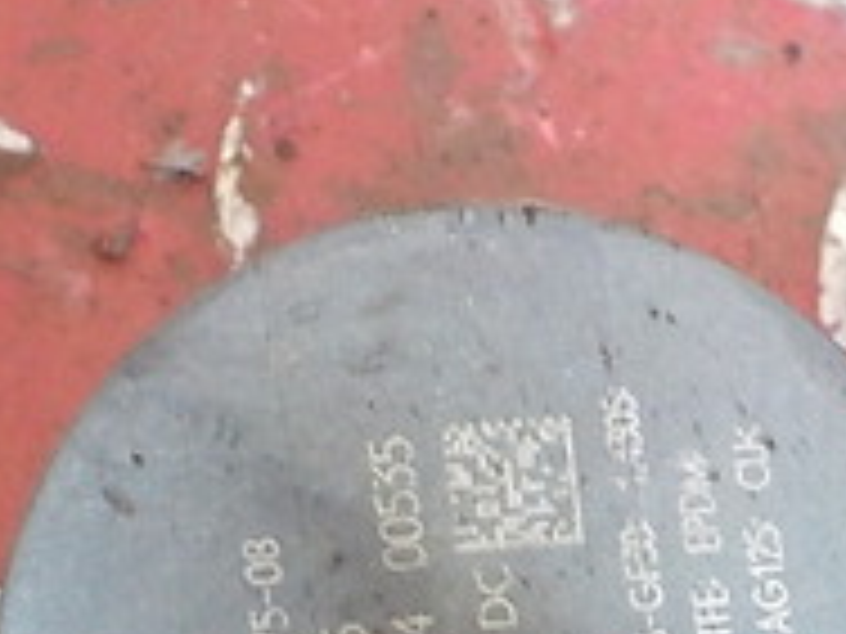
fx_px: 2493
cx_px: 464
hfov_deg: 19.3
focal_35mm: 102
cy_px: 953
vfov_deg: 13.6
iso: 400
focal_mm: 4.1
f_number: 3.3
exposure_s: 1/25
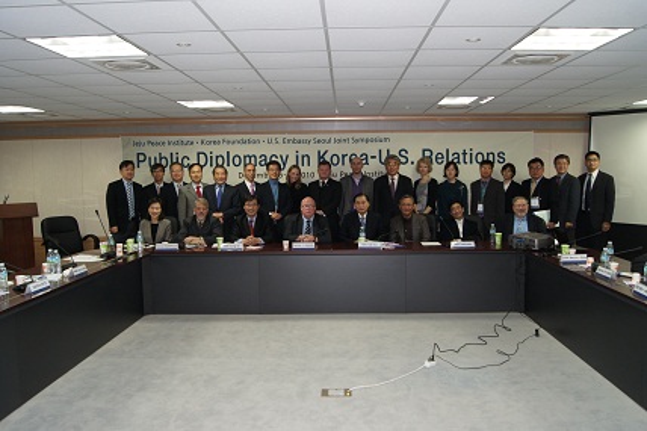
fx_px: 539
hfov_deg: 61.9
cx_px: 324
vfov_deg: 43.6
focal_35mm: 30
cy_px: 216
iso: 400
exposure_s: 1/60
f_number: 5.6
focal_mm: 20
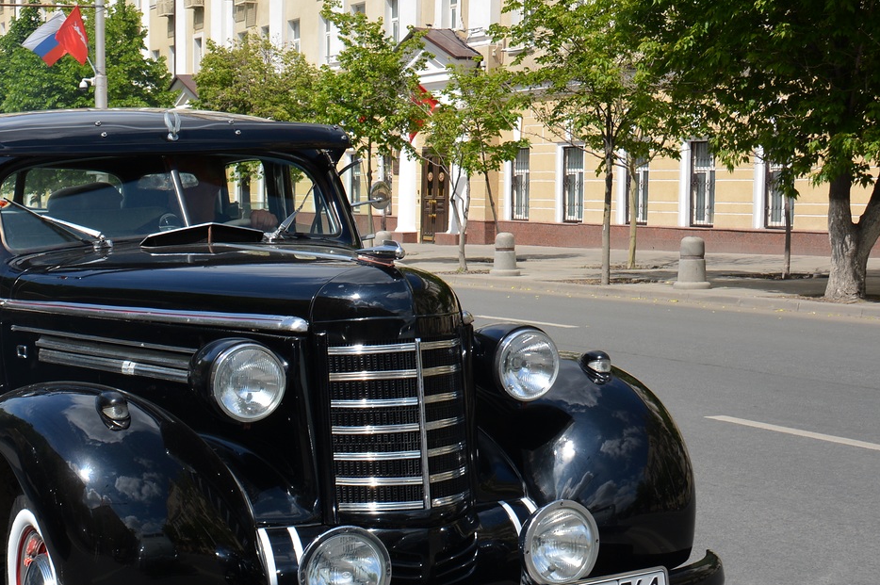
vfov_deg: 25.4
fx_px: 1294
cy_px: 361
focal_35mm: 53
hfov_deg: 37.3
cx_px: 314
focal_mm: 22
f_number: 8
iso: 100
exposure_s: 1/250
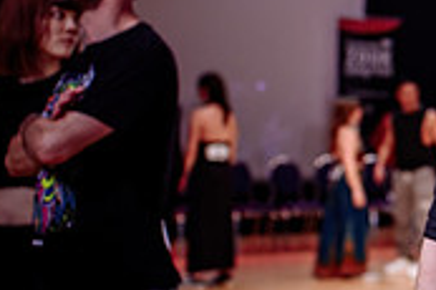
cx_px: 799
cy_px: 98
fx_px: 1367
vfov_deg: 12.1
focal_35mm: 113
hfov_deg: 15.4
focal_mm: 28
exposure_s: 1/250
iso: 1250
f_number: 2
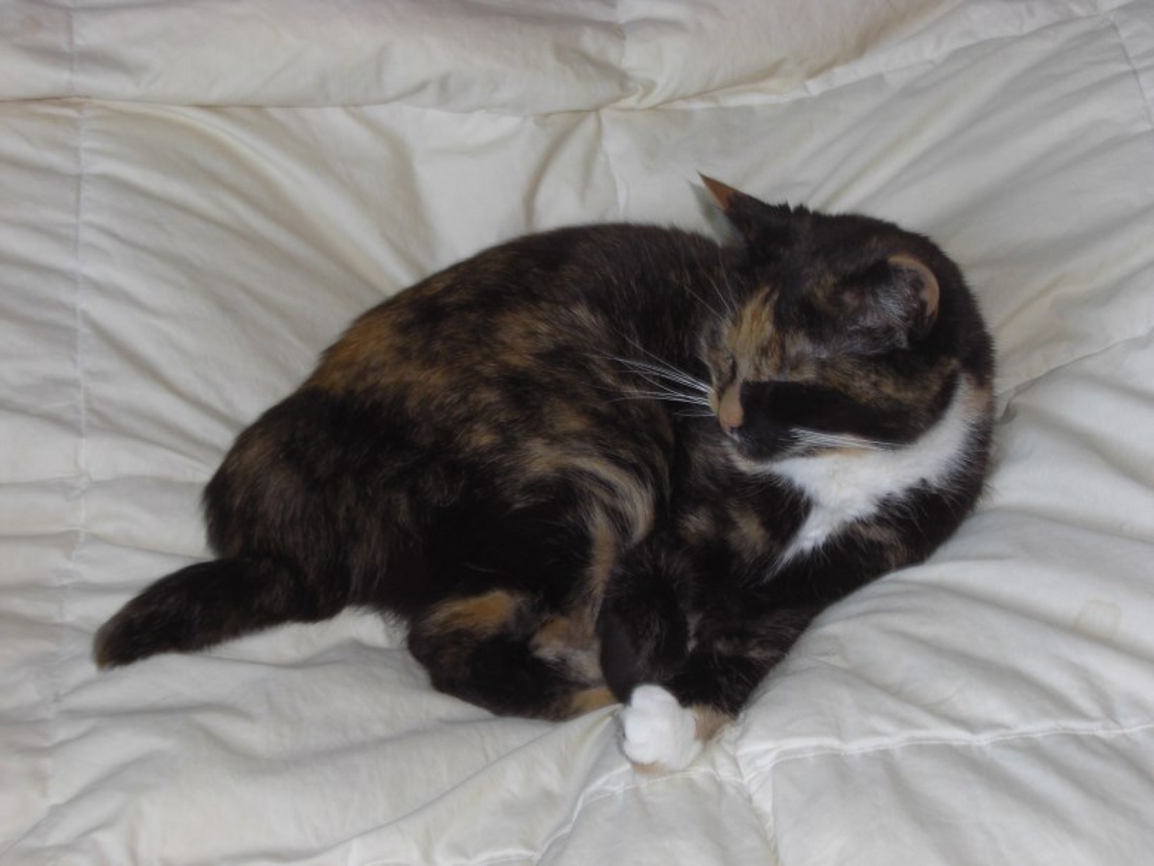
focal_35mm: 66
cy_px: 433
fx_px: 2200
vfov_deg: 22.3
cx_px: 577
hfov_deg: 29.4
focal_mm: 10.7
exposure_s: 1/30
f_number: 3.6
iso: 100
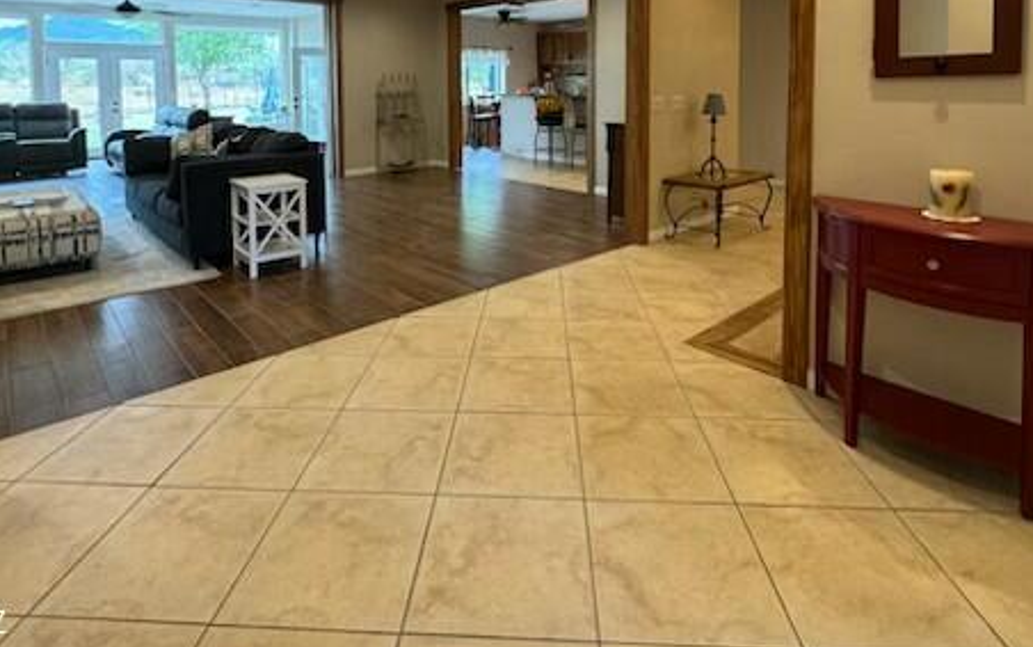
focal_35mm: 21
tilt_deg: -4.2
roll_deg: +0.4
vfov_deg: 53.3
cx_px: 510
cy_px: 123
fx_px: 591
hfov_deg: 82.3
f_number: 2.2
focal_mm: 2.22
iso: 250
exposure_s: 1/60
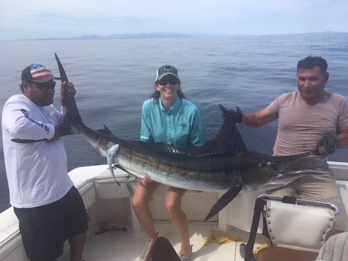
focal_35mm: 29
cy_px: 130
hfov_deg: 61.7
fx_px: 292
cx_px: 174
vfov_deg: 48.2
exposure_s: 1/1832
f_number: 2.2
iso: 25
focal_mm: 4.15
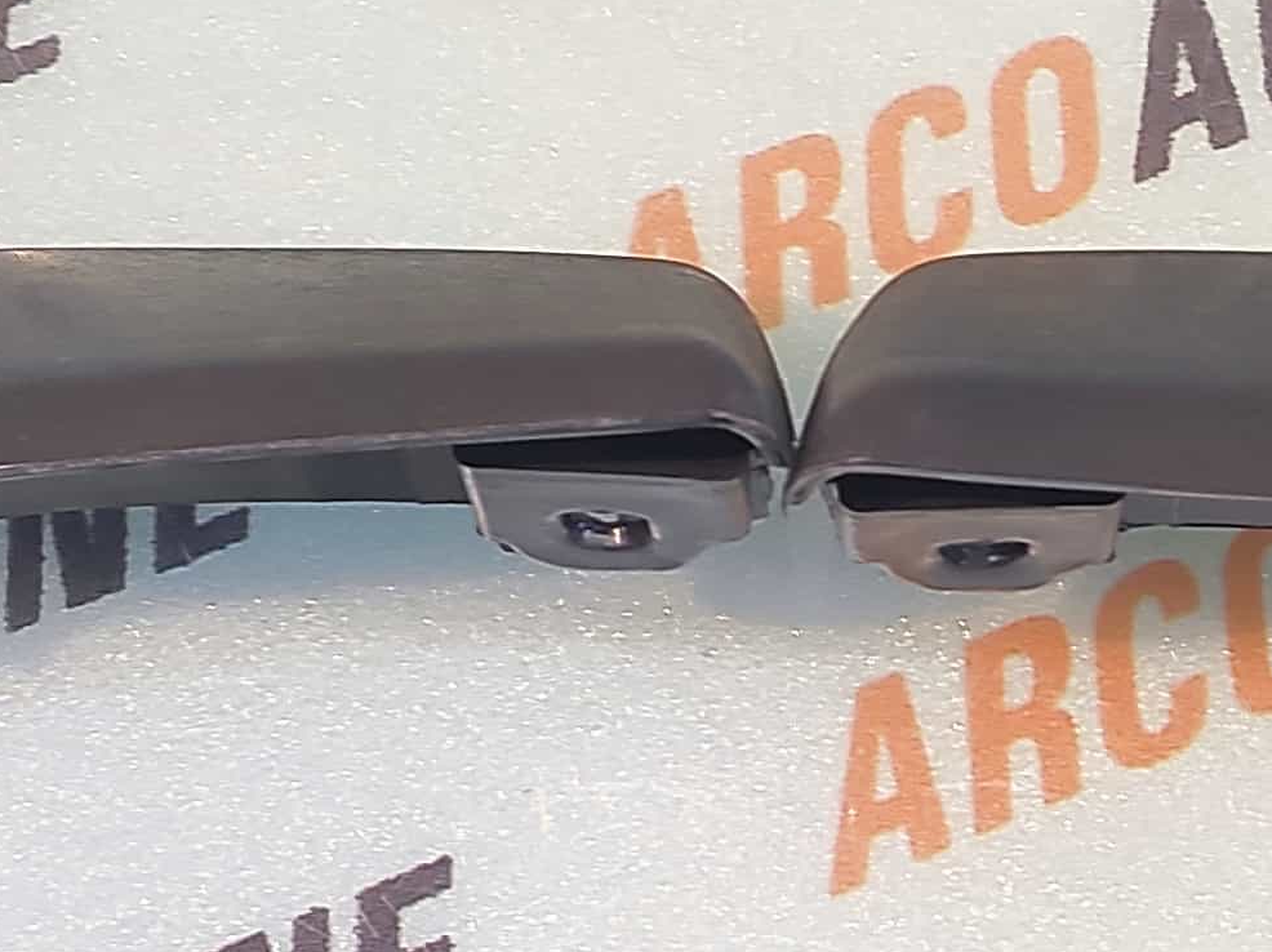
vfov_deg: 18.4
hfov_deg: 24.3
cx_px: 900
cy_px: 533
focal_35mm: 80
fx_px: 2938
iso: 316
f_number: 1.79
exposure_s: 1/33
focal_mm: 4.74
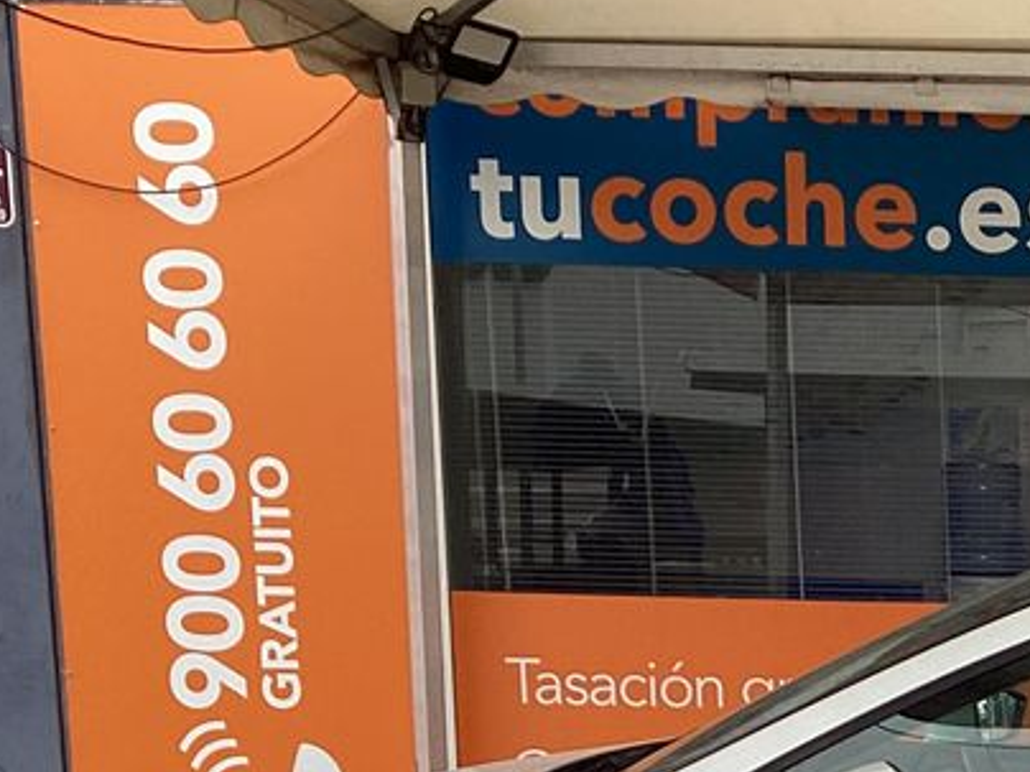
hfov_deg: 19.7
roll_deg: -0.8
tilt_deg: -10.8
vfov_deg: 15.1
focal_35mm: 92
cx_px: 1308
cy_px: 1106
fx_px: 2737
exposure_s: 1/100
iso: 25
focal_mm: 3.3
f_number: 2.4
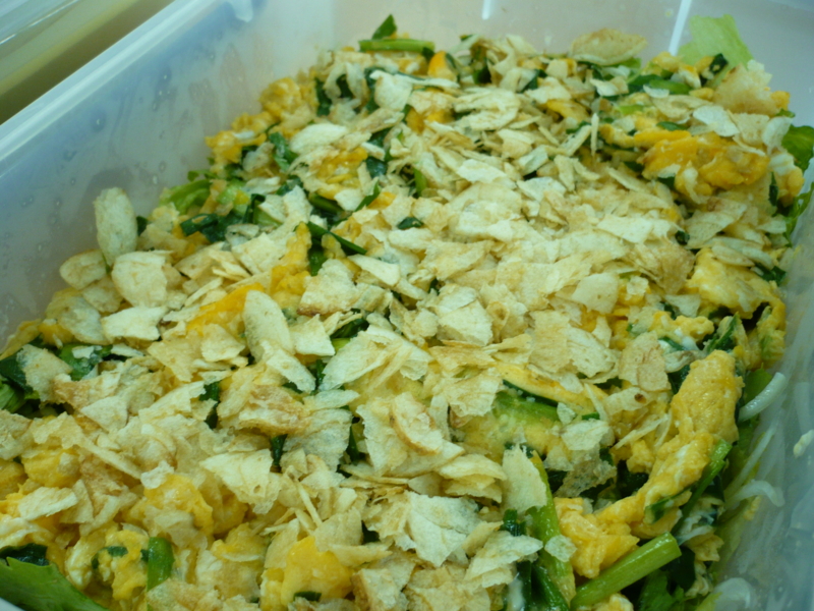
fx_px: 823
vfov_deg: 40.7
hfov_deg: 52.6
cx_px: 407
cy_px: 306
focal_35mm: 35
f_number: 2.8
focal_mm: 5.8
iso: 125
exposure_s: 1/30
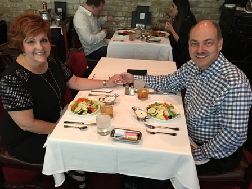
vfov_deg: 48.2
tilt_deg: -30.3
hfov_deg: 61.7
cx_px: 126
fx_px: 211
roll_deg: -1.4
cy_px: 94
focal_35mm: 29
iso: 125
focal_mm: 4.15
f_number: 2.2
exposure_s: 1/4
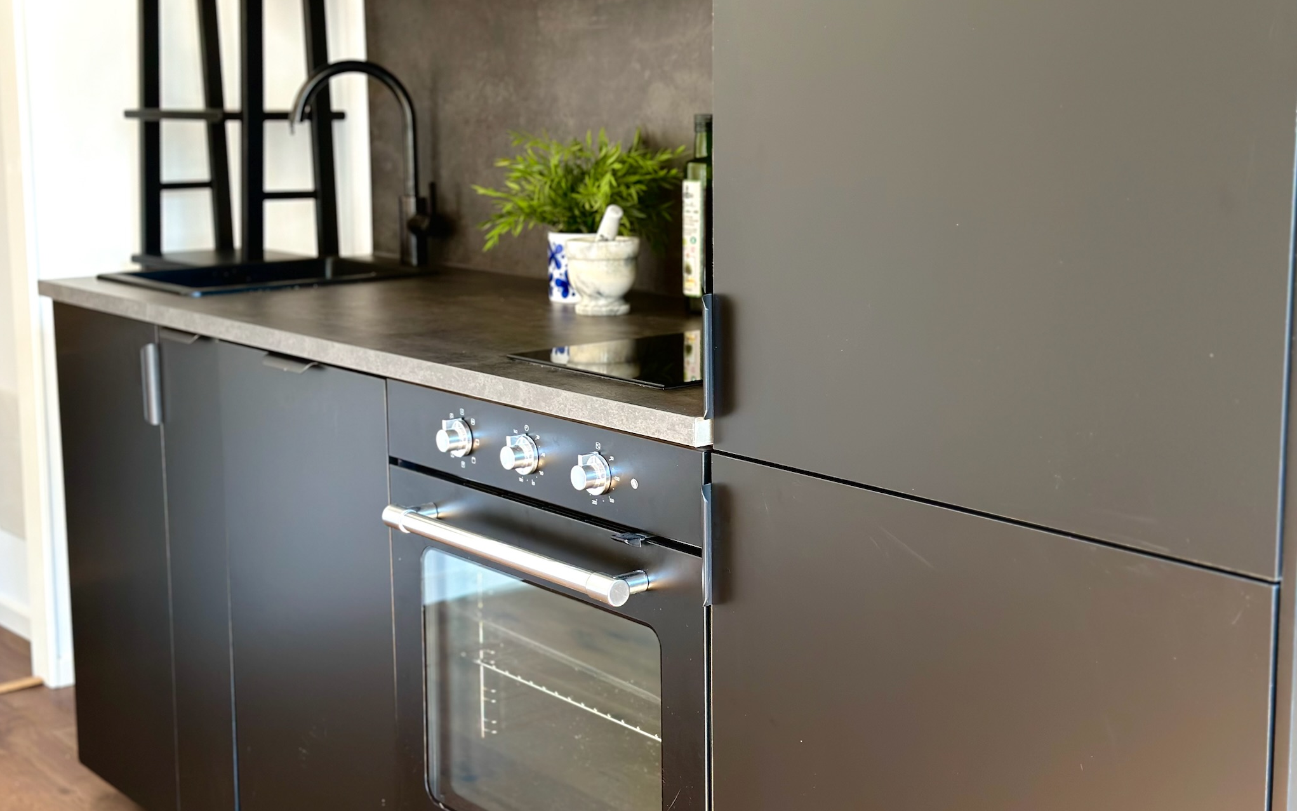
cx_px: 648
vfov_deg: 25.3
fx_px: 1803
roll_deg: +0.8
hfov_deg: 39.6
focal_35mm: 51
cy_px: 344
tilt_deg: -8.5
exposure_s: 1/60
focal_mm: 6.86
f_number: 1.78
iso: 125
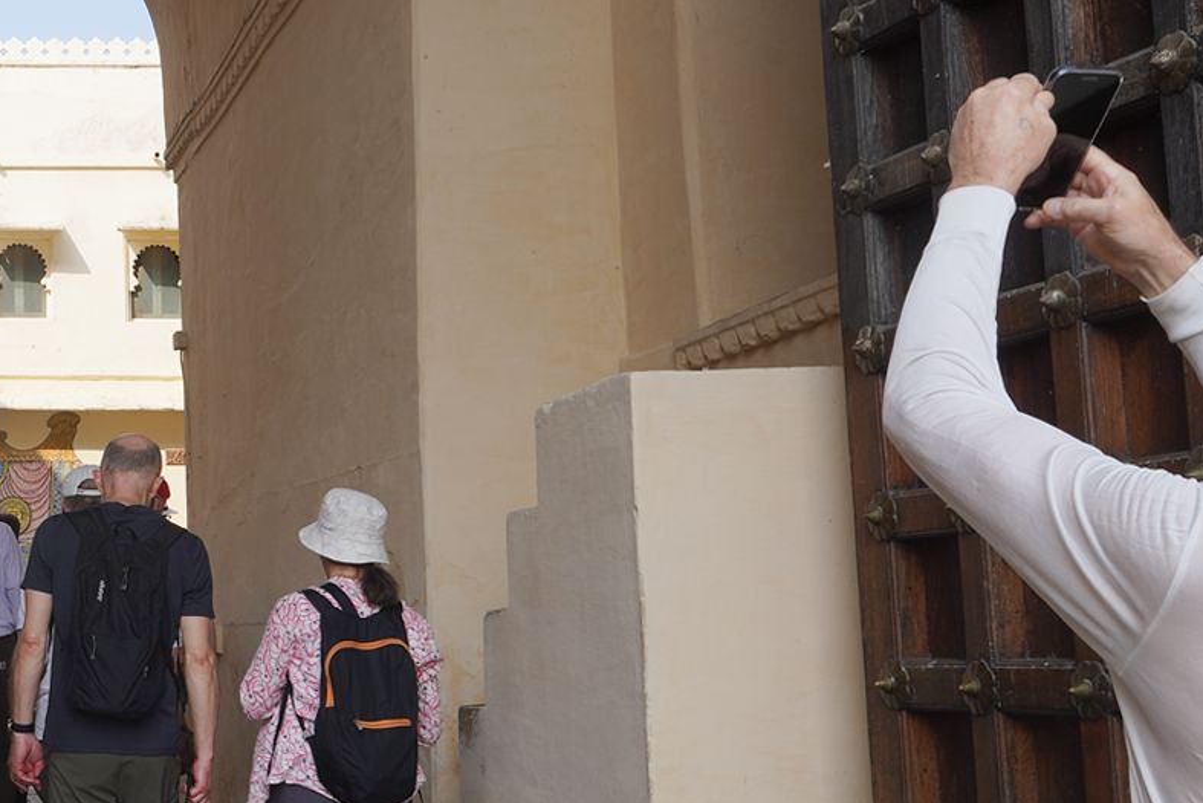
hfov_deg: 30.0
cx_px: -73
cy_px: 384
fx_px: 2039
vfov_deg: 22.3
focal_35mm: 61
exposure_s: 1/100
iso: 100
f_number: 11
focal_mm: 24
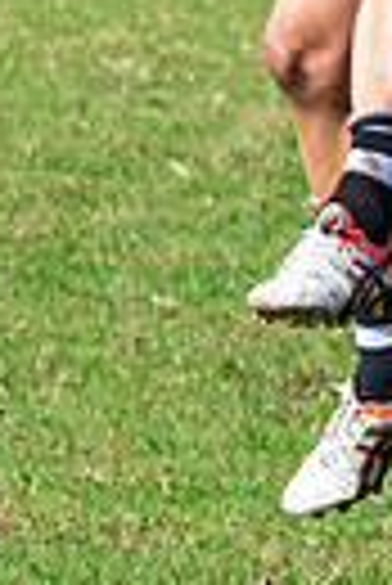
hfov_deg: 0.8
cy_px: -331
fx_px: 28733
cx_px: 188
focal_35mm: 1764
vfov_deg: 1.2
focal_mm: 190
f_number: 7.1
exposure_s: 1/2000
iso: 800
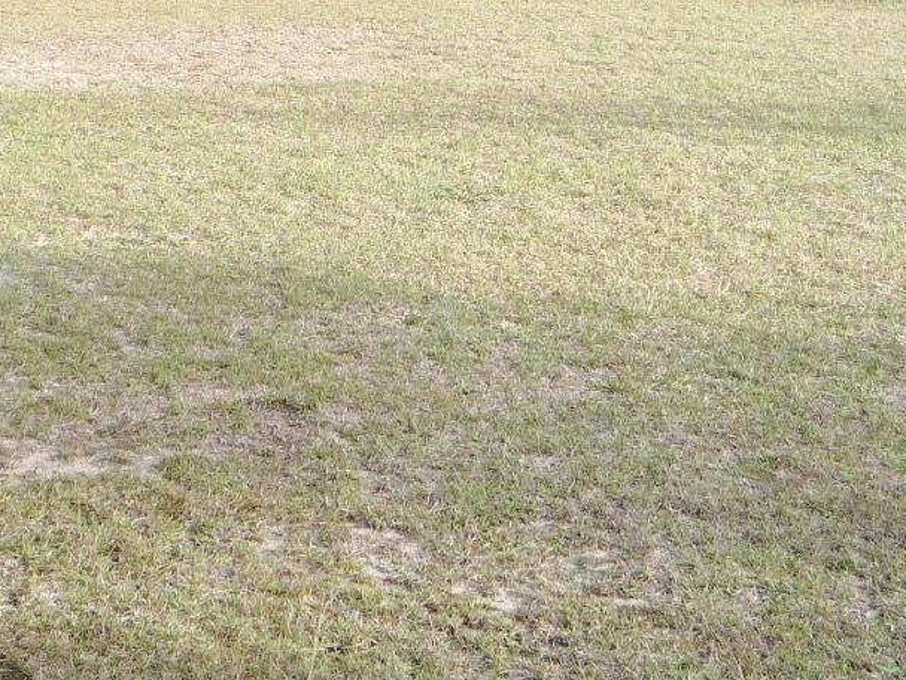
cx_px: 389
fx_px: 2068
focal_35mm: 79
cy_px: 48
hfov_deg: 24.7
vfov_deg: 18.3
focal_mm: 5.2
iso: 100
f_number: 4
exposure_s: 1/160
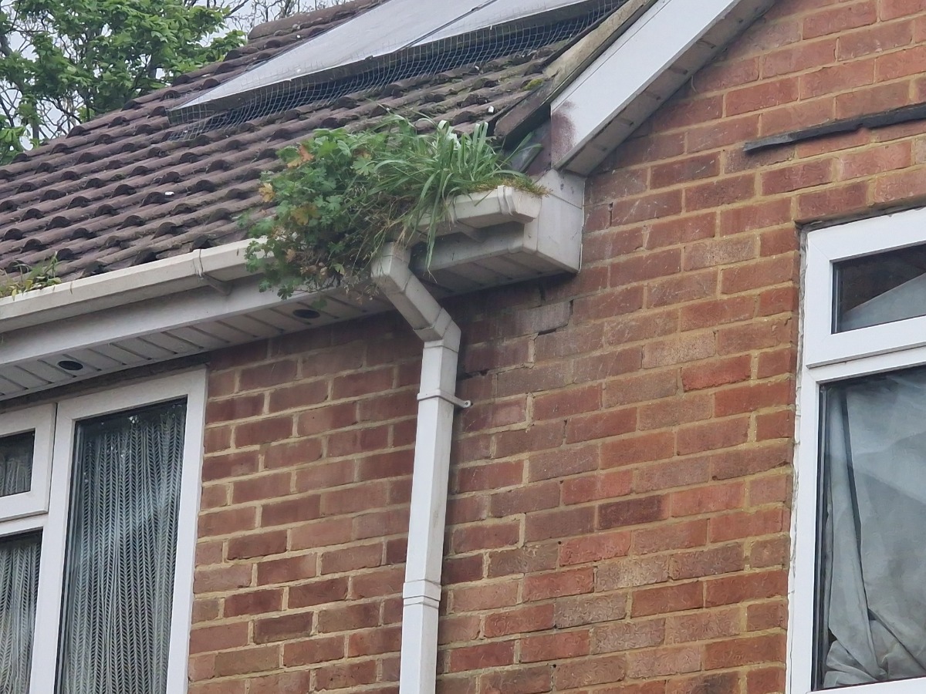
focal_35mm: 69
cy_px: 347
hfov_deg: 28.2
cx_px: 463
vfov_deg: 21.3
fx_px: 1846
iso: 50
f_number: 2.4
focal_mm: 7.9
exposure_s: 1/716
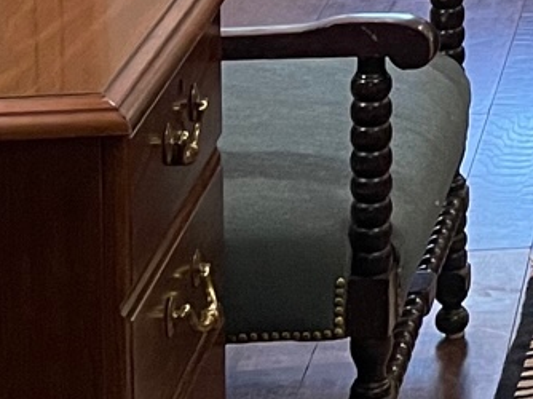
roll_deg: -0.8
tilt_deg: -5.8
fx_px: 2416
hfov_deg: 11.2
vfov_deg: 8.7
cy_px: -487
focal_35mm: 157
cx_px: 1130
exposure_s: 1/60
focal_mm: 5.1
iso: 200
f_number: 1.6
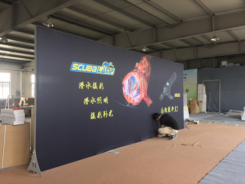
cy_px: 92
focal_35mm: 29
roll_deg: +1.0
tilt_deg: +1.6
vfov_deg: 48.2
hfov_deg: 61.7
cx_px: 122
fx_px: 205
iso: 40
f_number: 2.2
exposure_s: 1/50
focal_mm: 4.15
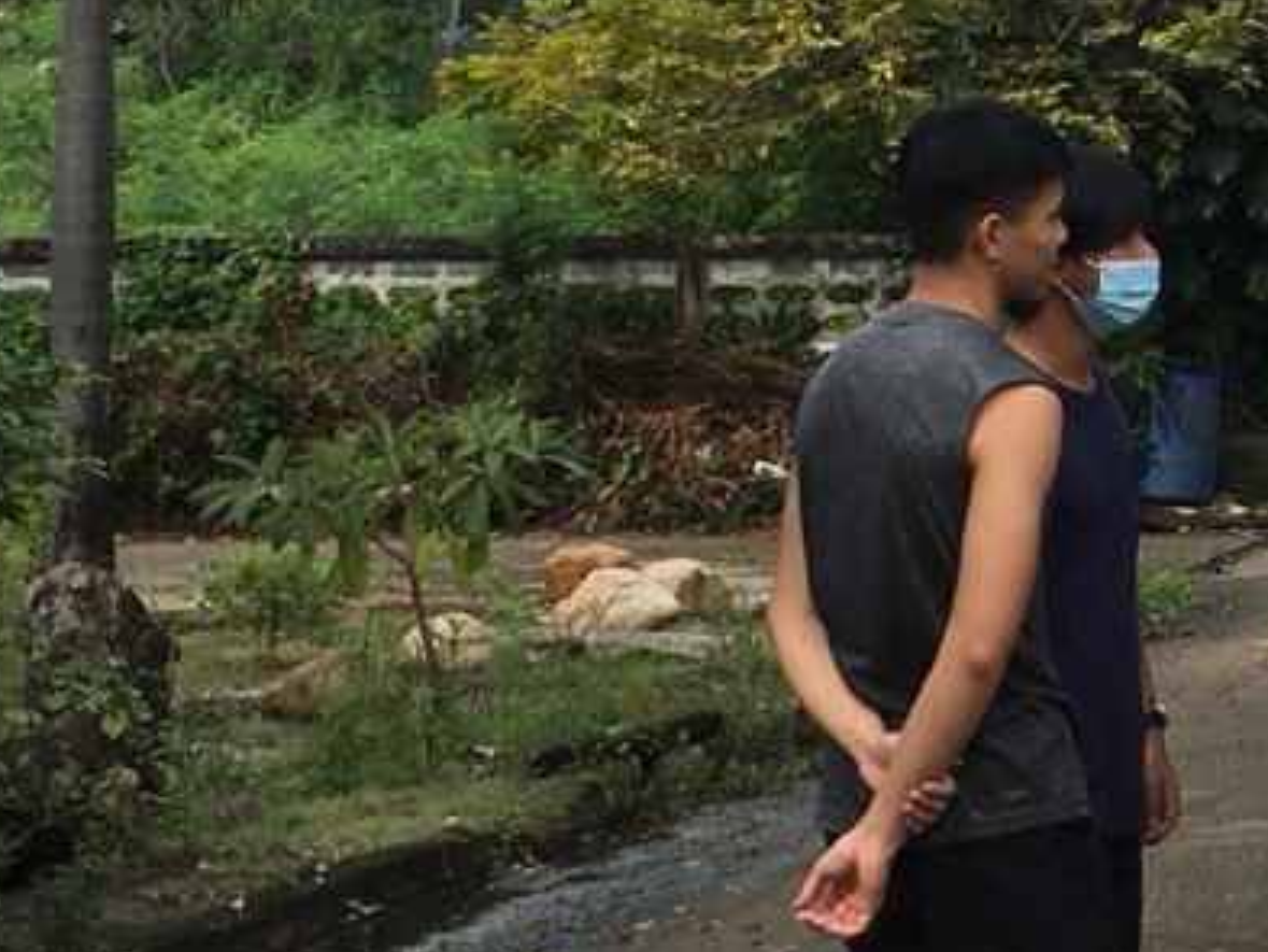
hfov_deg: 15.7
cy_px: 171
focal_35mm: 118
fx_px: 4324
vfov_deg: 12.5
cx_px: 1758
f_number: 2.2
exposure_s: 1/950
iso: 25
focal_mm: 4.15
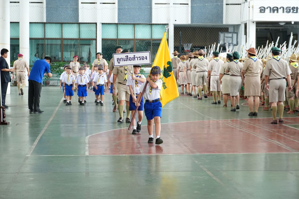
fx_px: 822
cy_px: 100
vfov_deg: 13.8
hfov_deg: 20.6
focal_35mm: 99
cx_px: 150
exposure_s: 1/125
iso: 1600
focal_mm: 66
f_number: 5.6
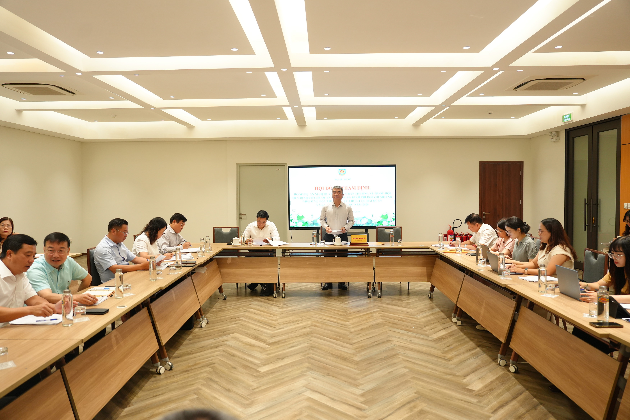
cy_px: 210
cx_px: 315
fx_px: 455
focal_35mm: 26
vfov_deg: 49.6
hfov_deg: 69.4
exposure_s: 1/160
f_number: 3.2
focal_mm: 26
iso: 1250
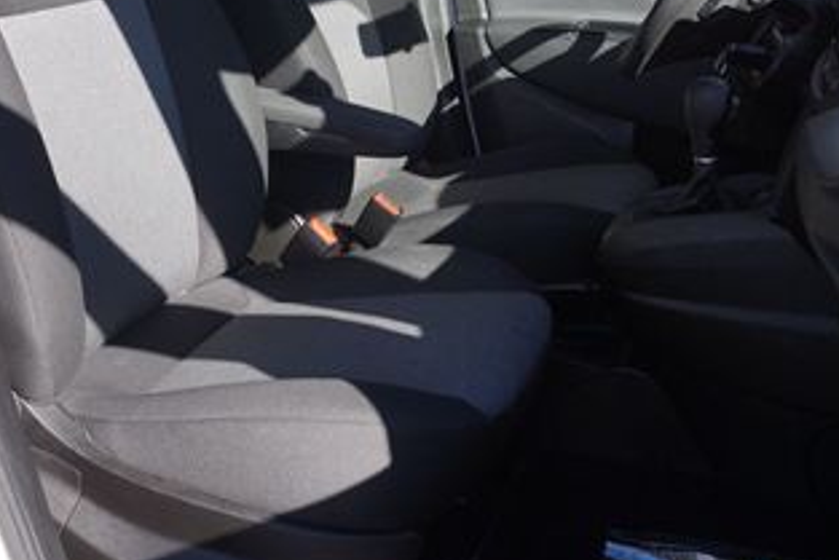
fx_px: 1142
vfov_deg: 26.9
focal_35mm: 49
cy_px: 99
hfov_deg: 40.2
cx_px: 354
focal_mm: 16
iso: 100
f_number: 8
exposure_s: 1/100
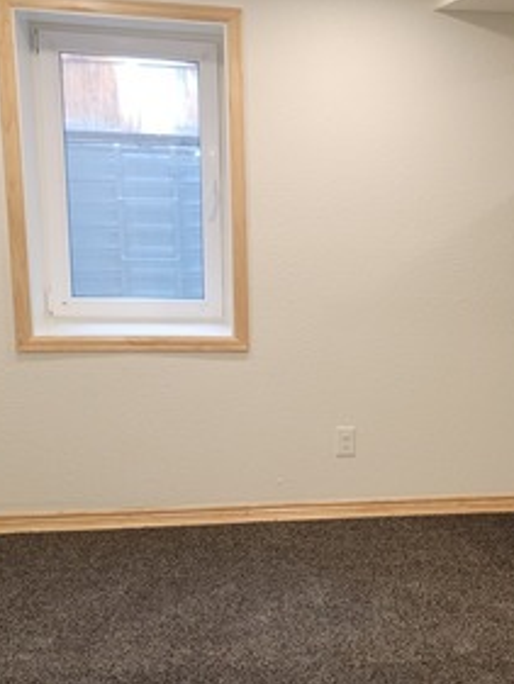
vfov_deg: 33.7
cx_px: 497
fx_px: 1128
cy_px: 408
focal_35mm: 57
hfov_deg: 24.6
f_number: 1.8
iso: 100
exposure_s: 1/60
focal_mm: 6.7
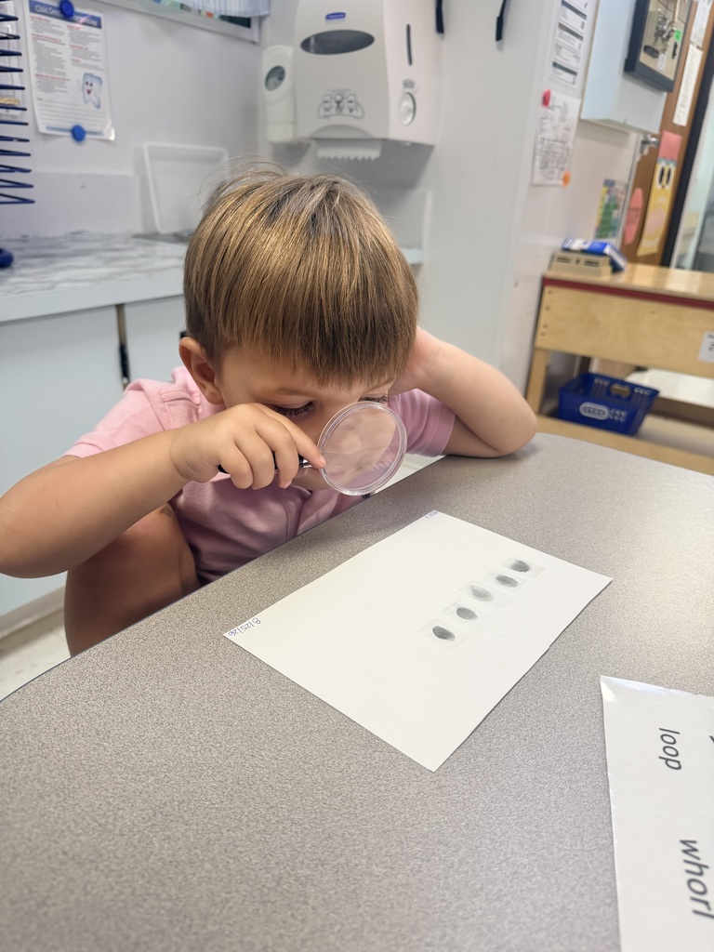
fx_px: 660
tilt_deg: -23.3
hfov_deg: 56.8
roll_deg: -3.8
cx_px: 357
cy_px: 476
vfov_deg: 71.6
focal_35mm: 24
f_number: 1.78
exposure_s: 1/120
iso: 200
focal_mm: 6.76
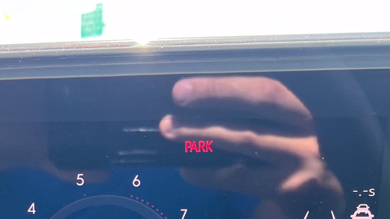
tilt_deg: -11.4
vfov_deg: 18.6
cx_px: 100
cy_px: 267
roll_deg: +1.3
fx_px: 631
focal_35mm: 61
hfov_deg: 33.7
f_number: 1.6
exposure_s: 1/121
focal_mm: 5.1
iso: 100
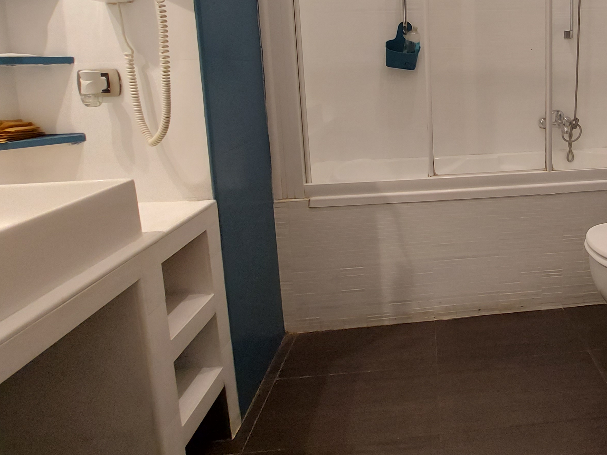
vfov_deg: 58.1
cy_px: 116
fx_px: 386
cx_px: 466
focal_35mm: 22
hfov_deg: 70.5
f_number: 2.2
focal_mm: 1.74
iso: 160
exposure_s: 1/50
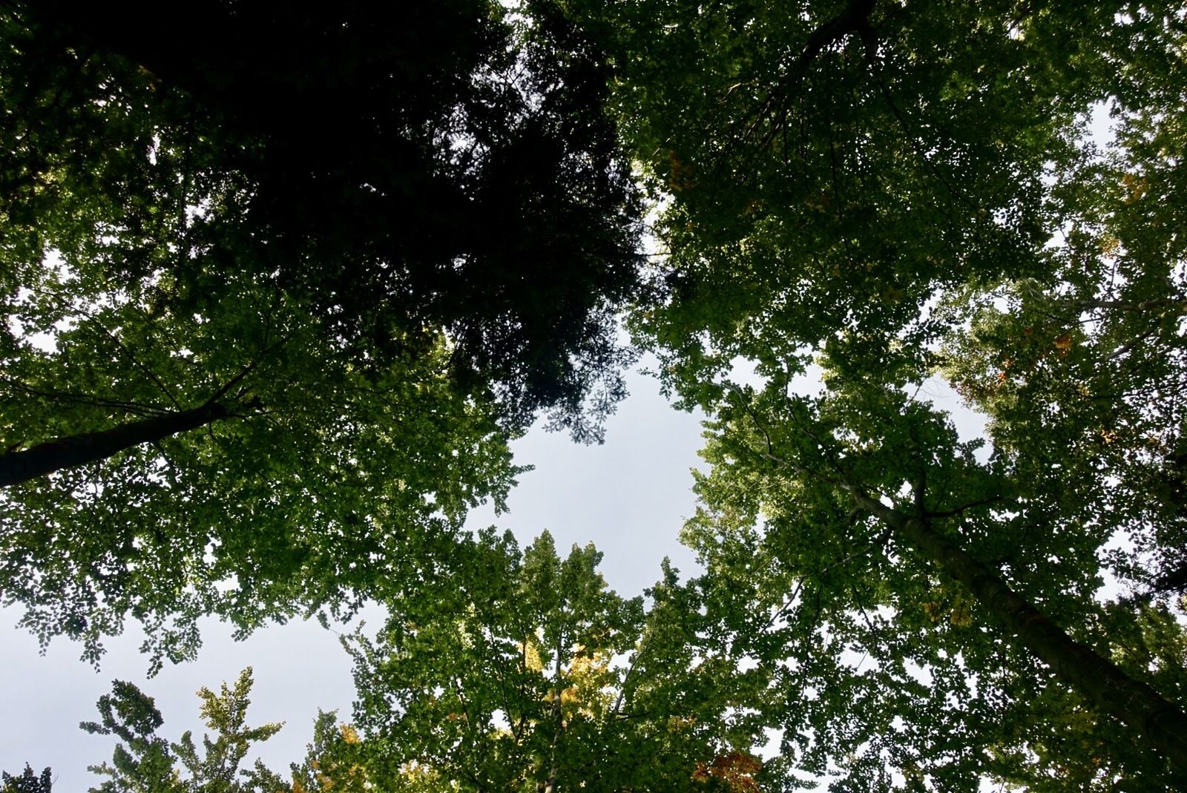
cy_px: 396
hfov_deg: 53.1
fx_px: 1188
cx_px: 594
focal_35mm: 36
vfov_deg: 36.9
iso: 125
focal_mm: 13.34
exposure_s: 1/200
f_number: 4
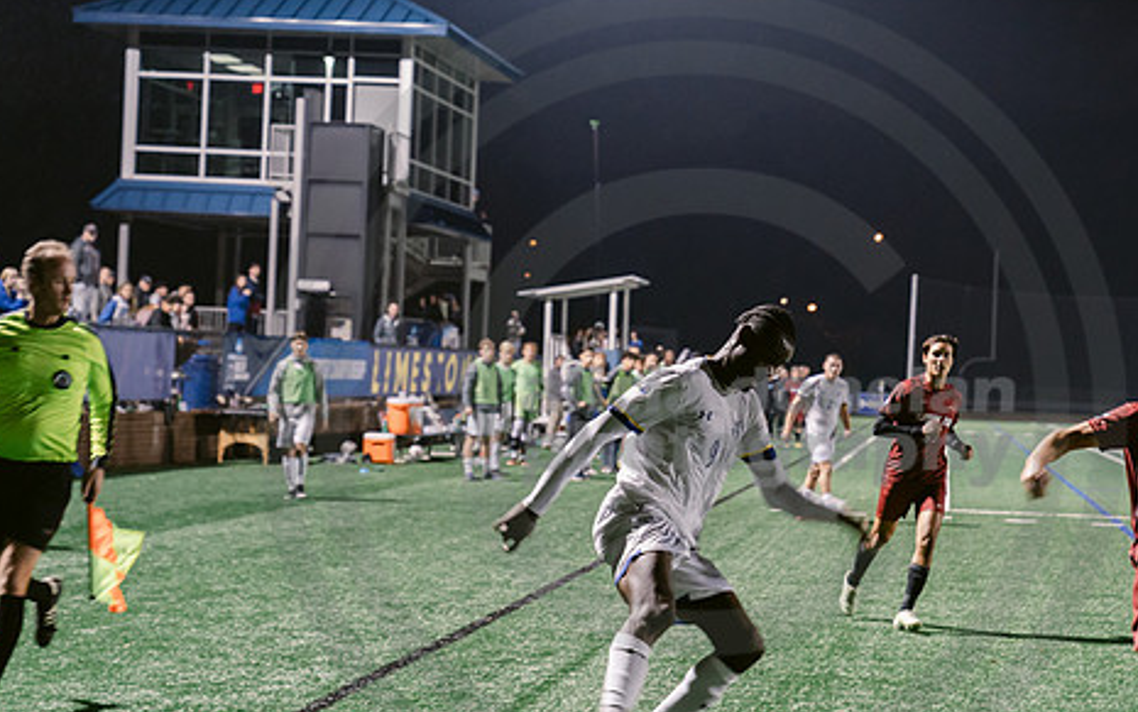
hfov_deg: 23.2
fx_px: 2761
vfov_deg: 14.7
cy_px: 417
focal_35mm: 89
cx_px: 693
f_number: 3.5
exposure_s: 1/125
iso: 2500
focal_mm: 70
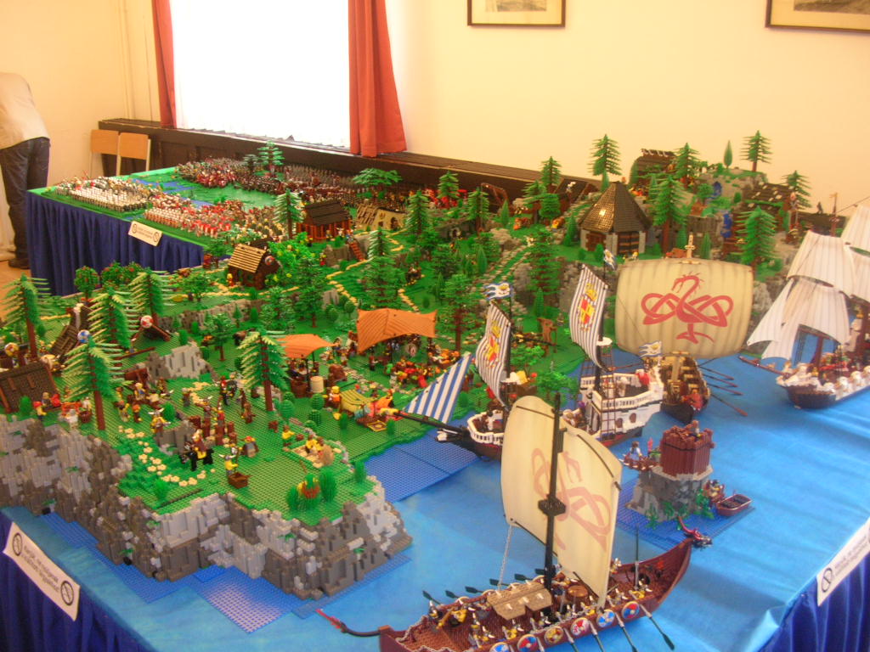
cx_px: 435
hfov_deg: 52.6
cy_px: 326
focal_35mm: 35
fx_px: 880
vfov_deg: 40.7
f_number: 2.8
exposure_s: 1/5.4
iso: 101
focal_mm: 5.8
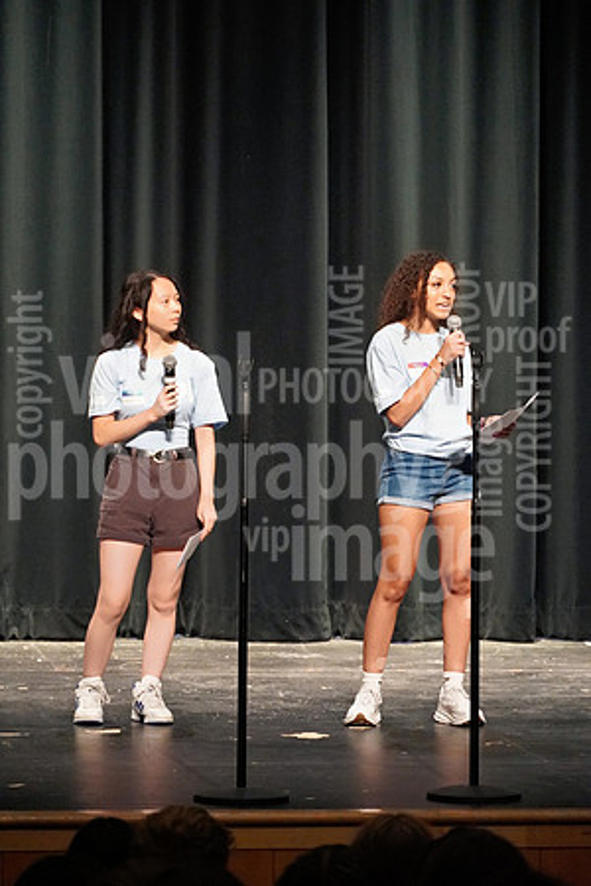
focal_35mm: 202
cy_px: 443
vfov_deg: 10.2
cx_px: 296
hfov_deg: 6.8
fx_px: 4986
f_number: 5.6
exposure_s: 1/160
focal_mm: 135
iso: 6400
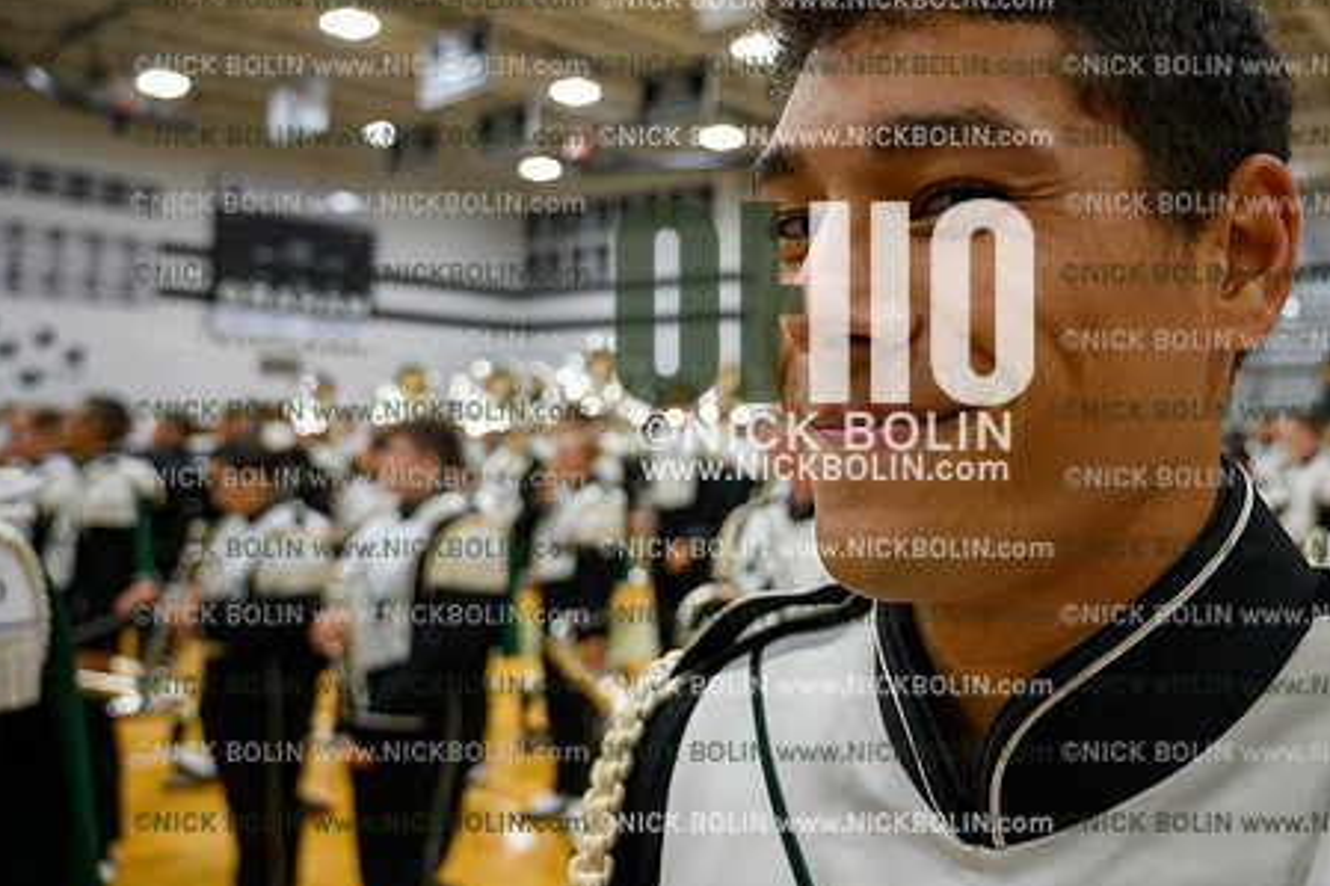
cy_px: 341
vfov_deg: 42.0
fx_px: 1145
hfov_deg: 59.6
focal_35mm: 31
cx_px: 823
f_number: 4
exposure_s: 1/250
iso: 1250
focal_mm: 24
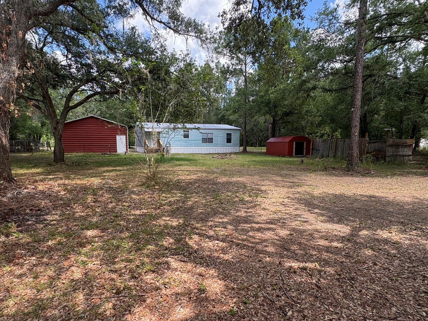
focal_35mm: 19
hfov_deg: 84.4
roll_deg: +0.8
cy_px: 174
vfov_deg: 68.5
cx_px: 192
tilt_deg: -6.4
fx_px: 235
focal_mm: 2.22
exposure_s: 1/344
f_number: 2.2
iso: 40
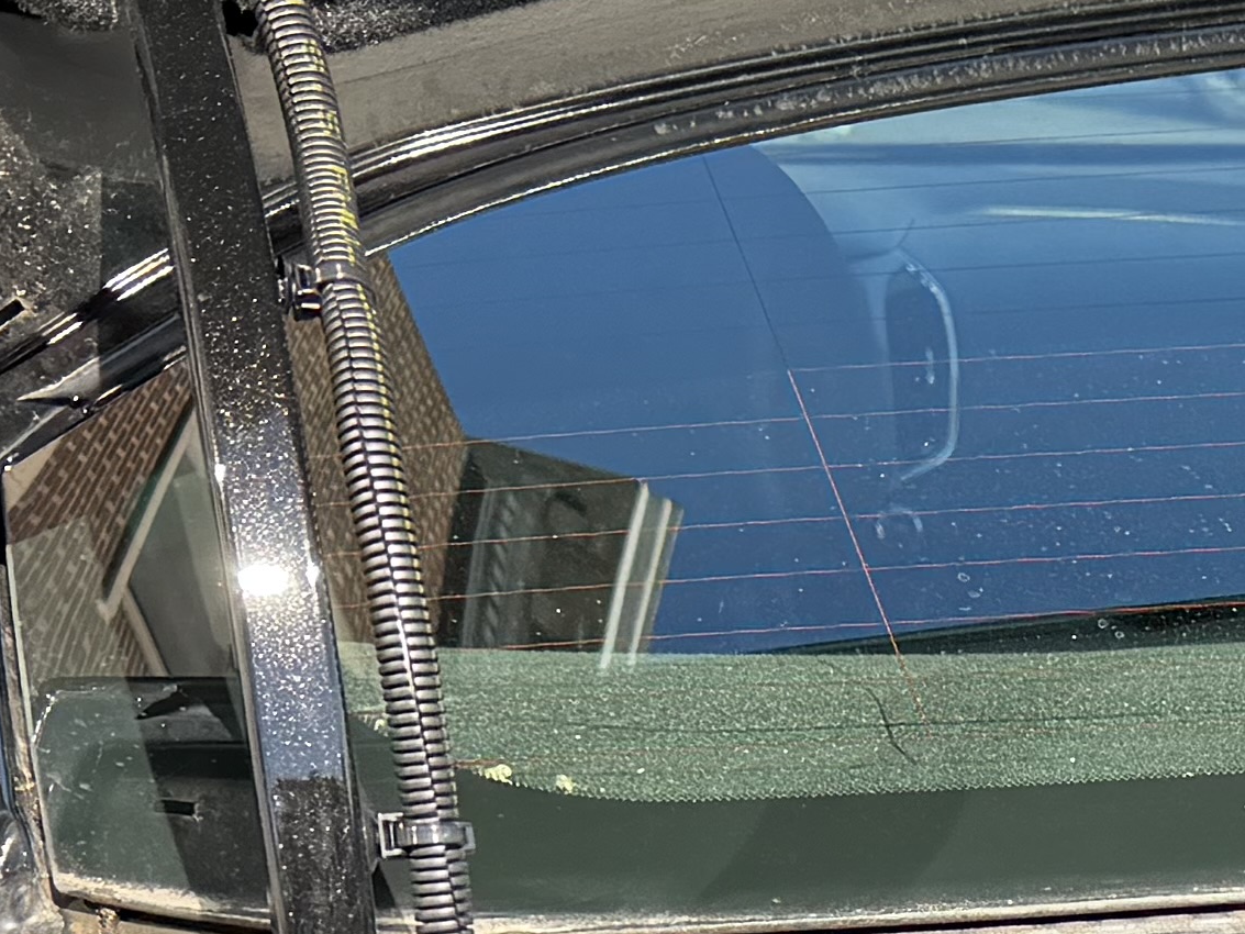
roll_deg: -0.1
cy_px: 1510
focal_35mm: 121
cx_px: 1677
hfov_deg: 15.4
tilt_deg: -21.6
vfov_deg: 11.6
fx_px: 4352
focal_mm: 6.76
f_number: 1.78
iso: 80
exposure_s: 1/805
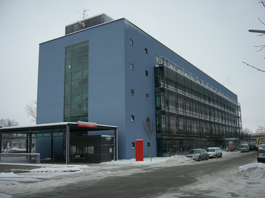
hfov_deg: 52.6
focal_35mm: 35
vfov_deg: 40.7
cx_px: 132
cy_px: 99
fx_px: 268
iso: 50
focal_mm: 5.8
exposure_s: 1/400
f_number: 2.8
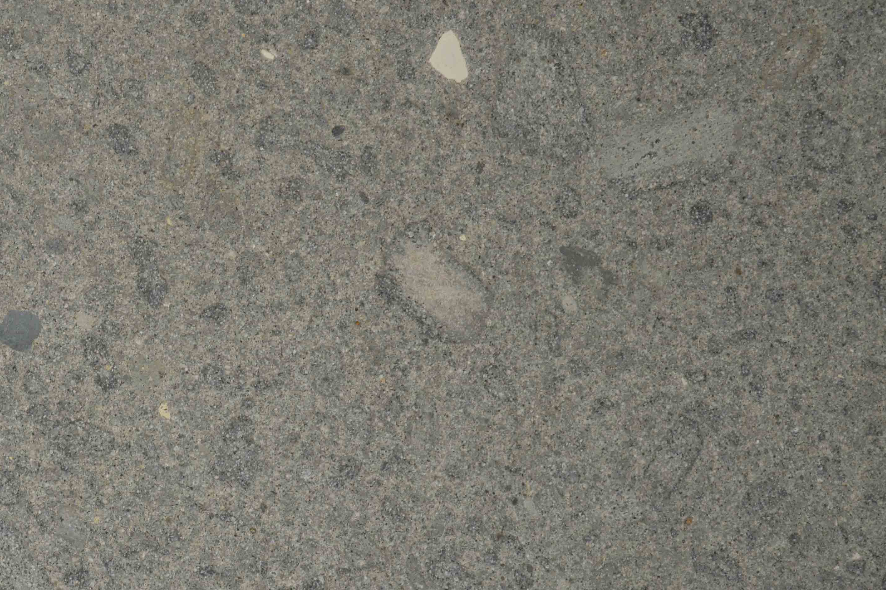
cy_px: 425
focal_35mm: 55
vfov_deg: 24.5
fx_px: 1350
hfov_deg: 34.9
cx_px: 144
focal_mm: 21
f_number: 3.8
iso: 3200
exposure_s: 1/30
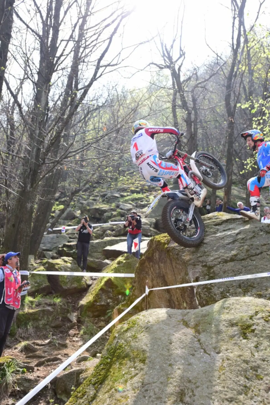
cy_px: 202
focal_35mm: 35
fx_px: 393
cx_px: 135
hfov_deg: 37.9
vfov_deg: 54.4
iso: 640
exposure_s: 1/1000
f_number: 4.5
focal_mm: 35
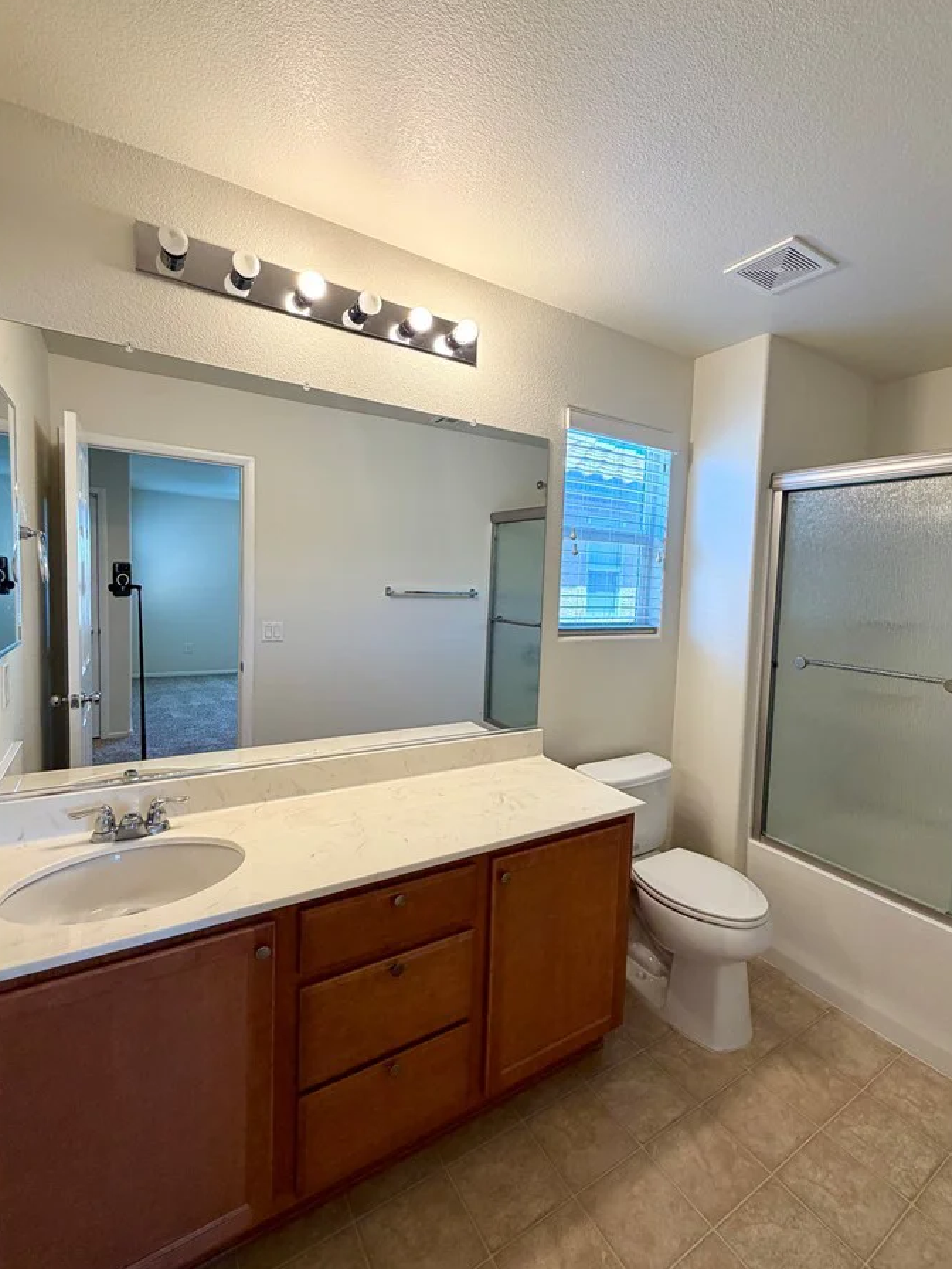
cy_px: 625
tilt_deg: -4.1
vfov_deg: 94.5
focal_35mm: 16
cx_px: 536
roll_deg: -1.9
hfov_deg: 77.8
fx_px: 587
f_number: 2.2
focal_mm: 2.22
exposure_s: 1/120
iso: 125
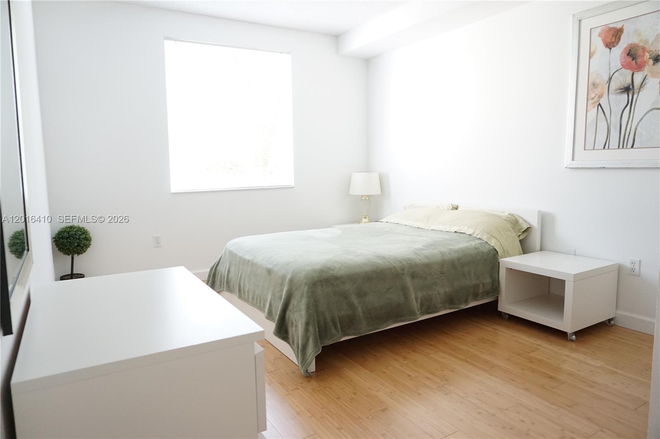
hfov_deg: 73.8
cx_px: 330
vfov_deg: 53.1
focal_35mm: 24
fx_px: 440
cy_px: 220
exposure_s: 1/160
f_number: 4
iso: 1250
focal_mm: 16
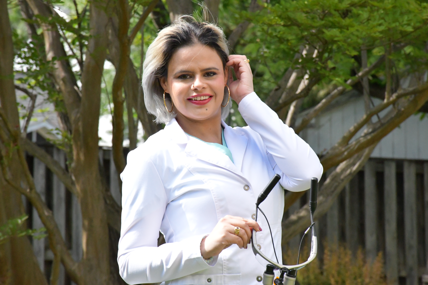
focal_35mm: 210
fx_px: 2496
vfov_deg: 6.5
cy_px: 142
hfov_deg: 9.8
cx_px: 214
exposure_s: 1/2000
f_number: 11
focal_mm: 140
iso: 8000
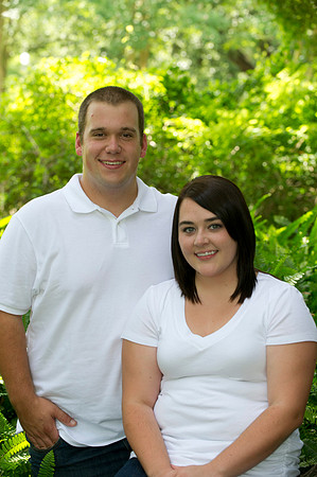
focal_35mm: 105
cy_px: 238
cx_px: 158
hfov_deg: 13.0
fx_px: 1390
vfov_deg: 19.5
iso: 400
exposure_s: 1/125
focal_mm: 105
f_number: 5
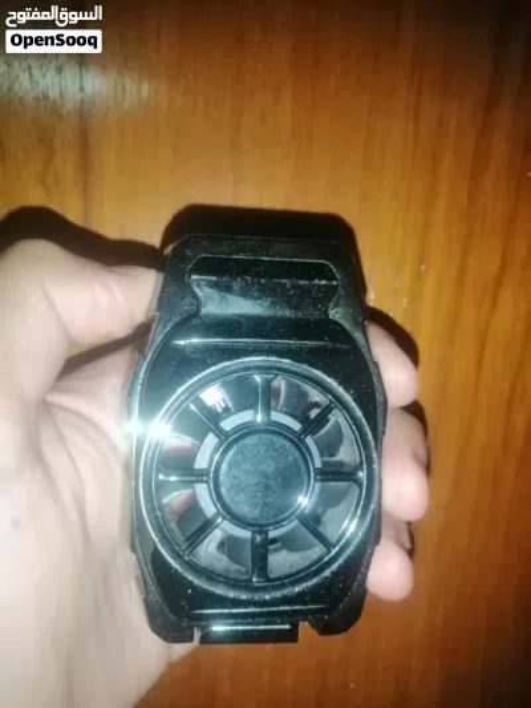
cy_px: 354
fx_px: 532
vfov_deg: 67.3
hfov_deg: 53.1
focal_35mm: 26
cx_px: 266
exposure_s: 1/100
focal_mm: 3.96
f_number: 1.8
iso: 500
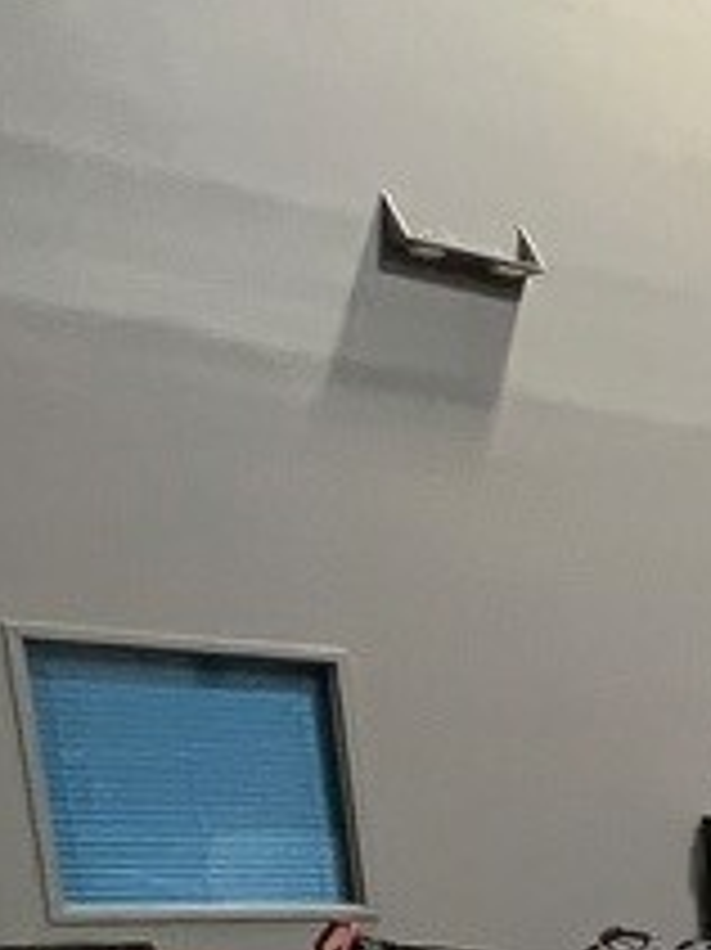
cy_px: 1243
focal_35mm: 63
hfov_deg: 15.0
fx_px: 1727
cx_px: 1674
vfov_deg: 26.1
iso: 400
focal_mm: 1.57
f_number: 1.8
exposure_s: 1/60
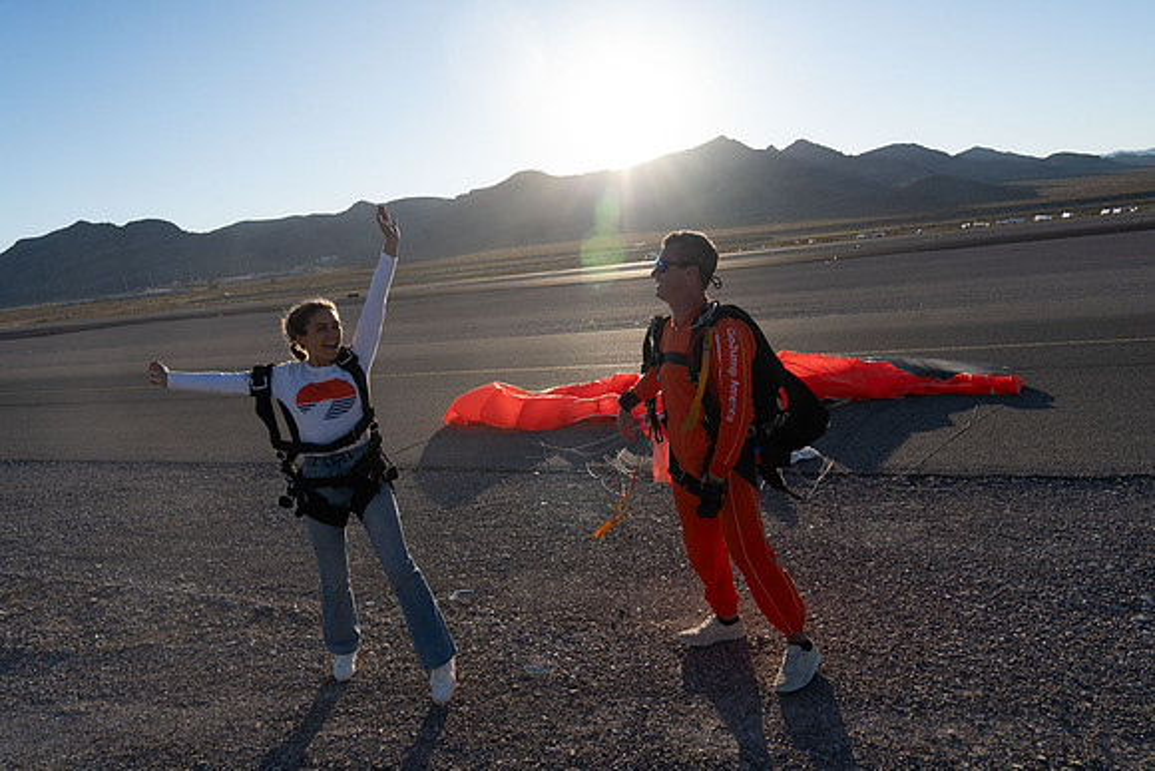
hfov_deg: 73.7
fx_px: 770
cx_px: 578
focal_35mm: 24
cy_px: 386
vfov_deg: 53.2
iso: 800
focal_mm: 24
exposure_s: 1/2000
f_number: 9
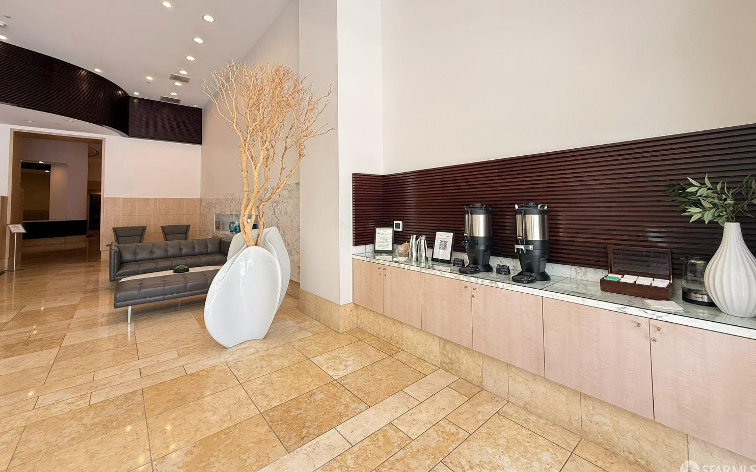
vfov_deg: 74.2
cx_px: 379
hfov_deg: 101.5
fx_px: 309
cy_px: 195
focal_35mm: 15
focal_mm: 2.22
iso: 125
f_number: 2.2
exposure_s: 1/99
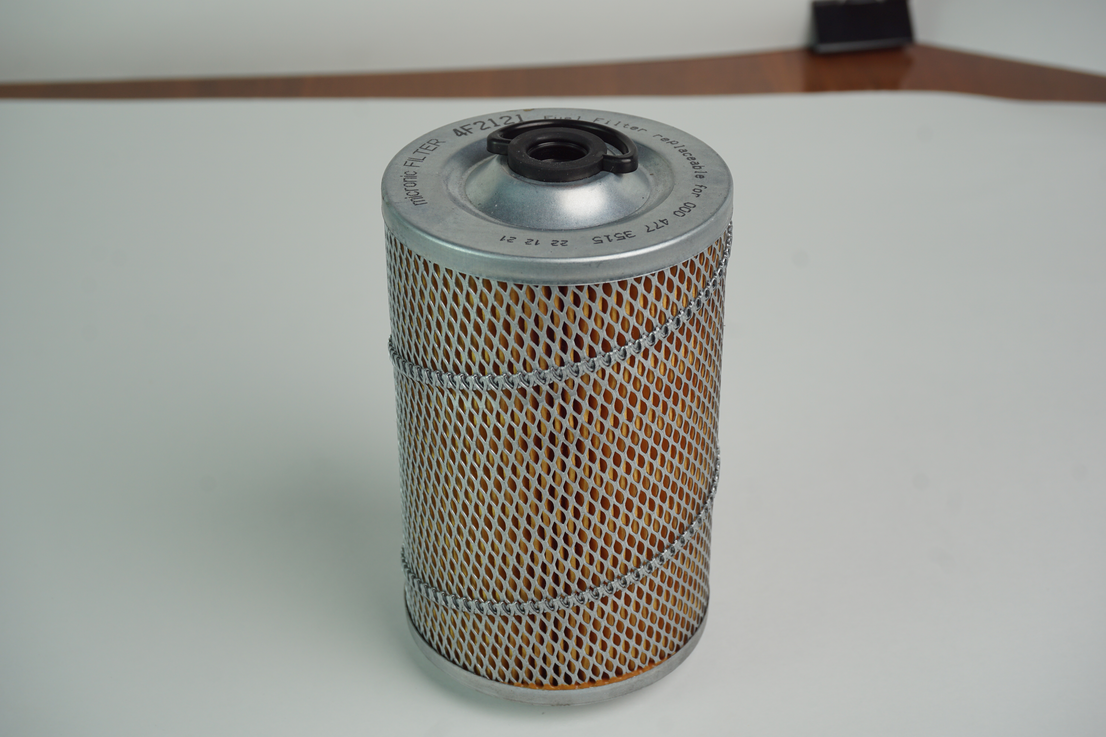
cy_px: 368
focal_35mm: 52
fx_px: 1613
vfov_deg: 25.8
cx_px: 553
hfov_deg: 37.9
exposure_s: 1/15
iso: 100
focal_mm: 35
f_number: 8
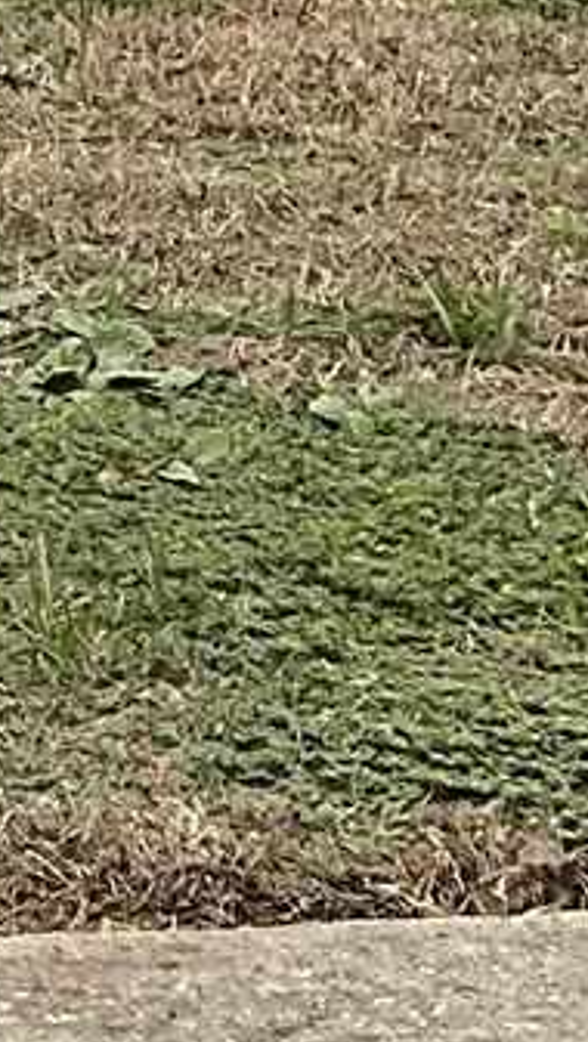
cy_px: -507
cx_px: -1235
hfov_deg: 5.3
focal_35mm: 216
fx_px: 5977
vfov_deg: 9.7
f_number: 1.8
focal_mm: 3
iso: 16
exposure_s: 1/1168
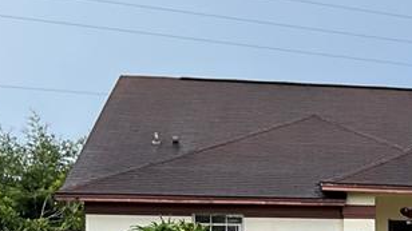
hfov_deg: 18.5
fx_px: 1147
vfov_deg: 11.1
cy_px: 335
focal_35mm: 105
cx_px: 579
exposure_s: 1/657
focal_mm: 3
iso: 25
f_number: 1.8
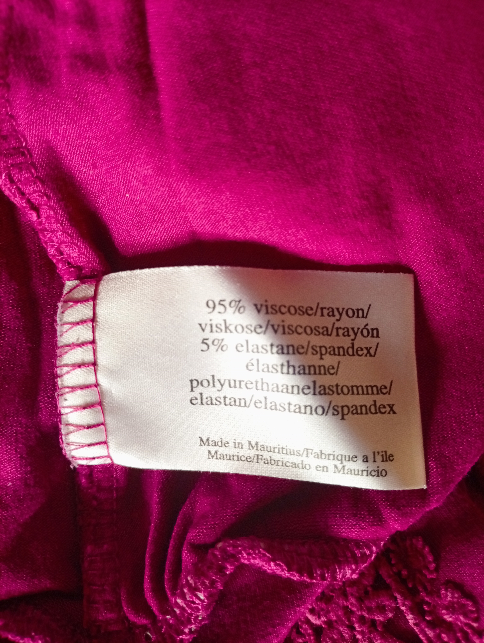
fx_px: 502
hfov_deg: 51.5
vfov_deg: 65.2
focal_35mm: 27
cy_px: 322
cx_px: 242
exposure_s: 1/50
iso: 85
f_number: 1.8
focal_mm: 3.84
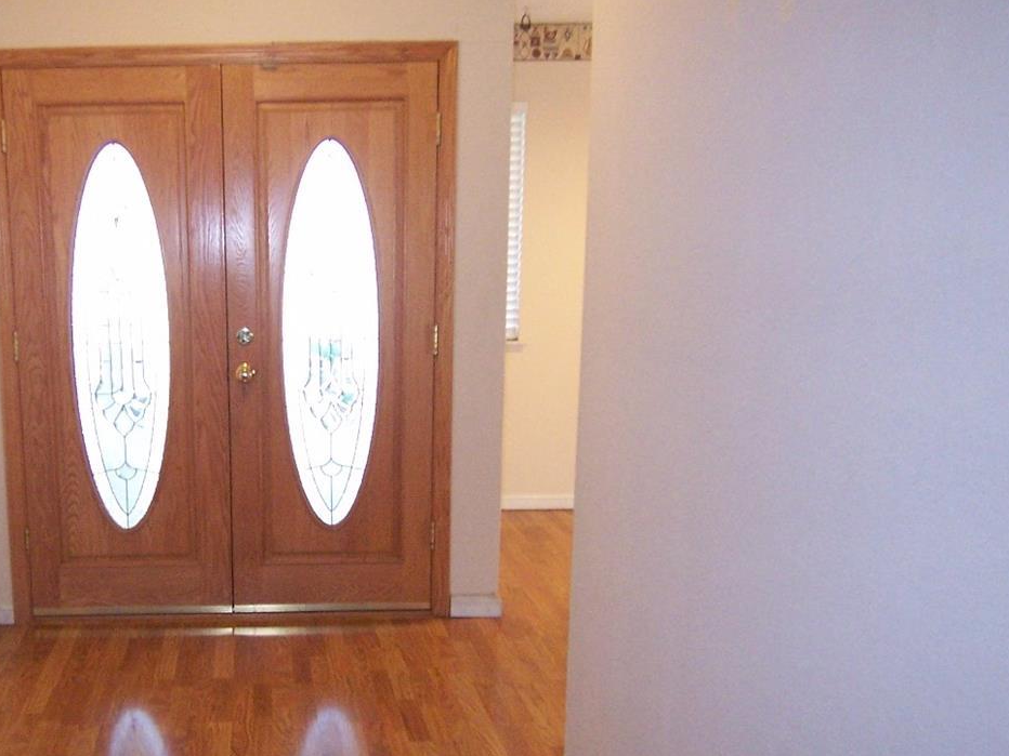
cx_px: 270
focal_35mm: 37
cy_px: 449
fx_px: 1078
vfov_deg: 38.5
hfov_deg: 48.5
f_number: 2.8
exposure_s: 1/30
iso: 200
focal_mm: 3.8
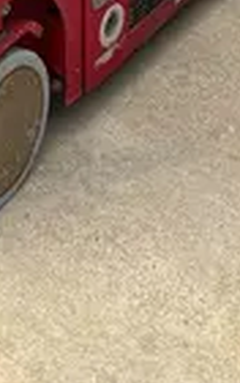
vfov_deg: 11.8
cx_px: 22
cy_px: -543
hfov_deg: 9.1
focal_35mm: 144
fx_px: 1501
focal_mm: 5.96
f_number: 1.6
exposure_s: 1/1279
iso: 50
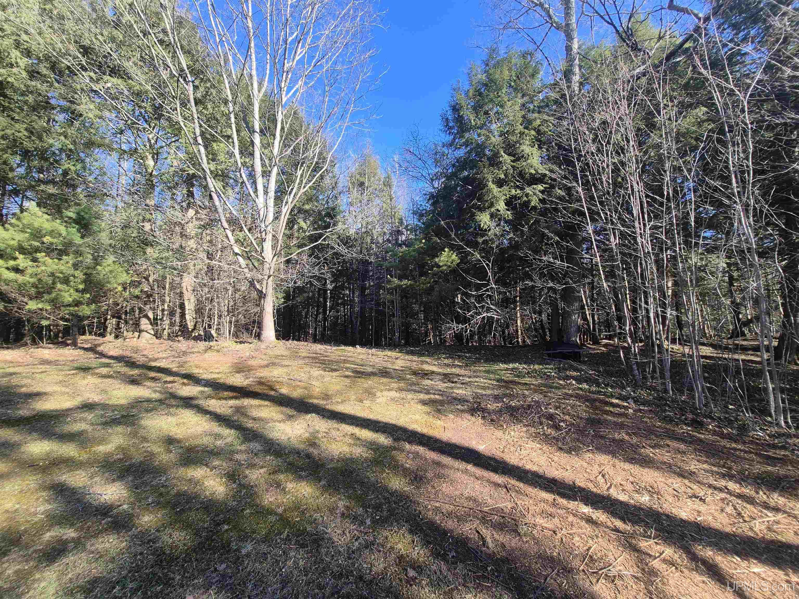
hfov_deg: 106.2
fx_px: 300
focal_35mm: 13
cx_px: 400
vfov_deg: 89.9
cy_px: 300
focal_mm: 1.74
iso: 50
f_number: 2.2
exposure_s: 1/342
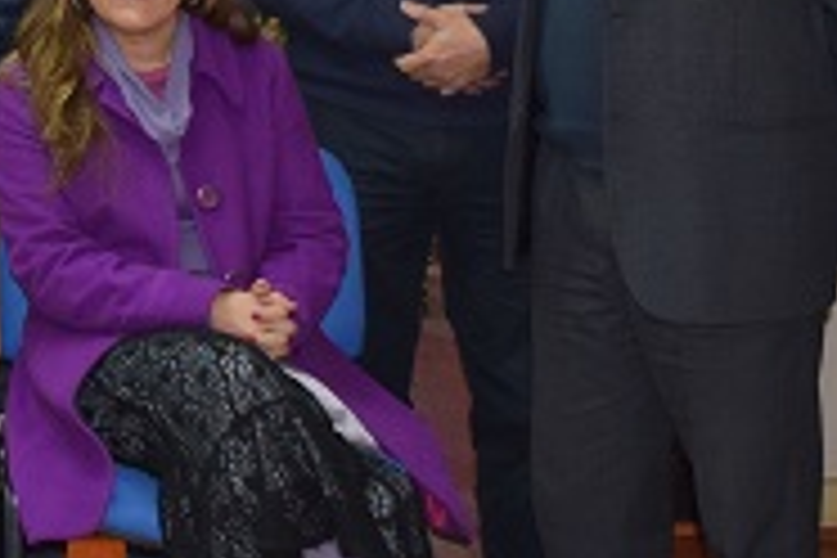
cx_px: -189
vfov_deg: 10.8
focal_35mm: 126
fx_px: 2929
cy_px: 54
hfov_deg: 15.6
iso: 800
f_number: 4.2
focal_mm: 26
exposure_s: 1/80
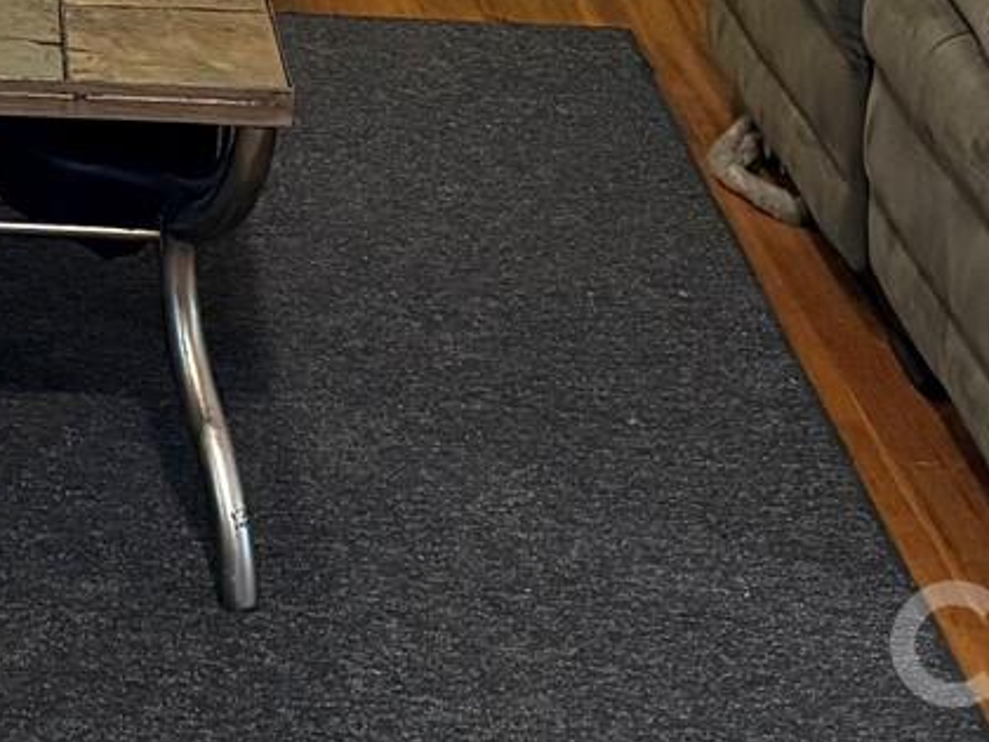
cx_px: -104
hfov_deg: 16.3
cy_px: -987
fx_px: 3343
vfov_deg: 10.9
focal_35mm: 117
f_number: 1.78
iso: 400
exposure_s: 1/60
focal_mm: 6.76
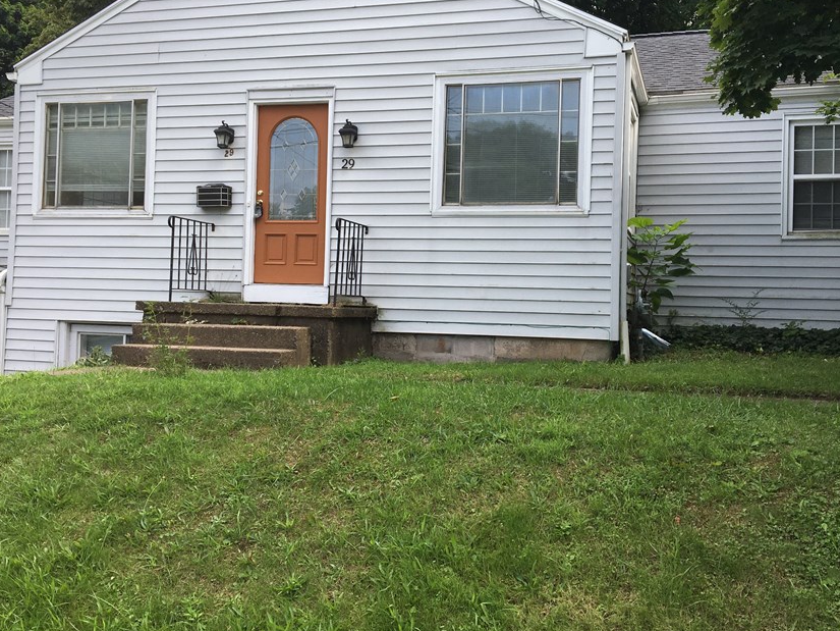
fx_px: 874
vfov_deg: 39.6
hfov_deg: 51.3
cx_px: 436
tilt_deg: +2.1
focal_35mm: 36
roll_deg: -1.7
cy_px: 283
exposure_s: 1/506
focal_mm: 4.15
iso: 25
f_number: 2.2
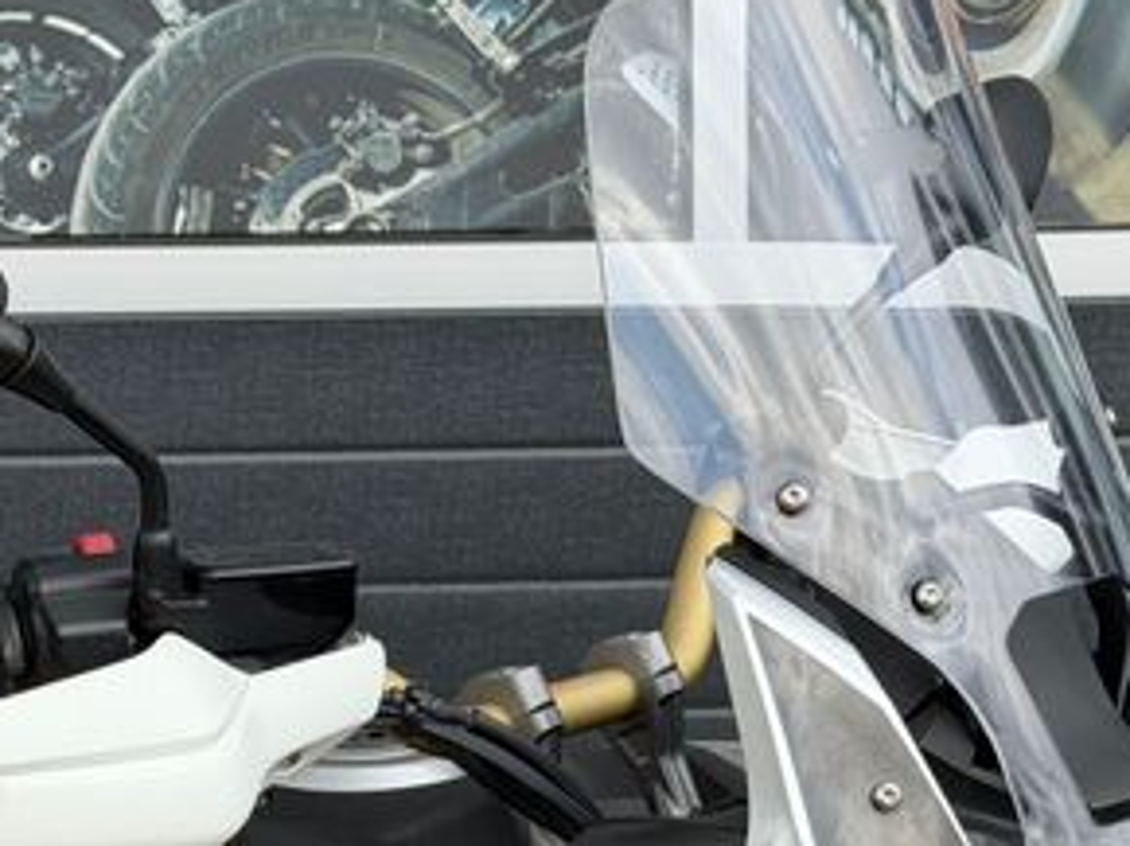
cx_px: 405
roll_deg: +0.7
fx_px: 3457
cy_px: 788
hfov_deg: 18.5
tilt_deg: -13.8
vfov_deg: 13.8
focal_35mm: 106
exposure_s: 1/1513
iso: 64
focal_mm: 6.76
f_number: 1.78
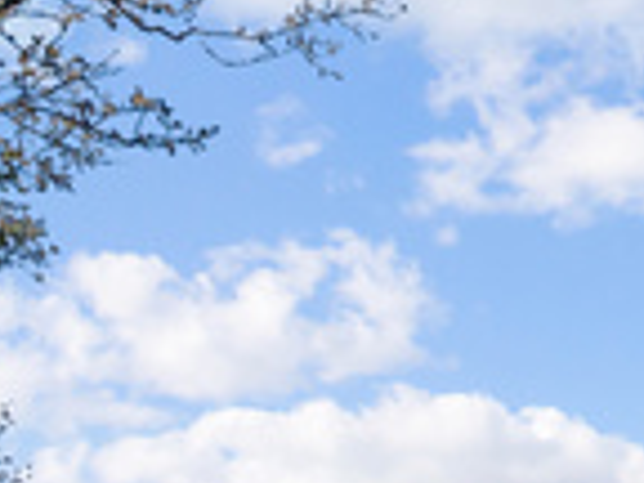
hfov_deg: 15.8
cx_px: 1064
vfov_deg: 12.0
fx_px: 2065
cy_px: 953
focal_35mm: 111
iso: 110
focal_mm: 12.3
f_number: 2.8
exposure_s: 1/80
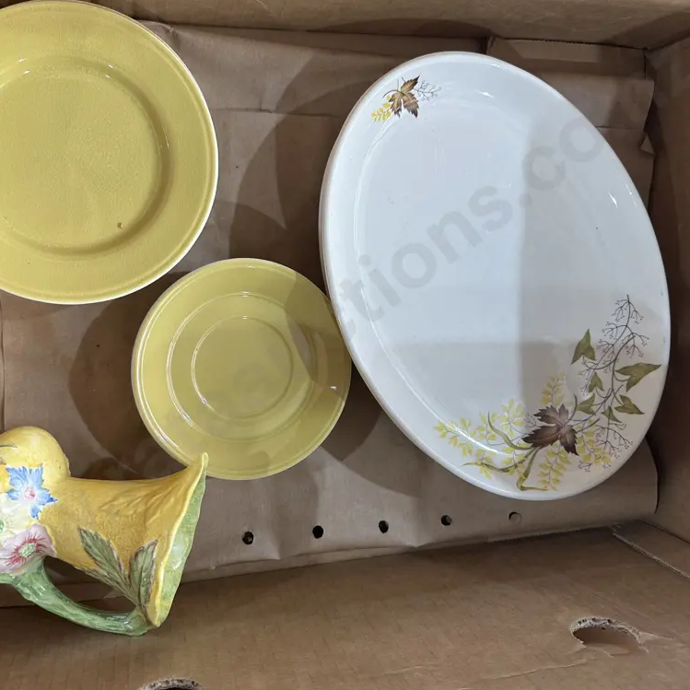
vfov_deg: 55.6
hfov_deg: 55.5
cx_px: 312
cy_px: 341
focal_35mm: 29
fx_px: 654
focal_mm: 6.86
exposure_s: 1/50
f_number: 1.78
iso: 125
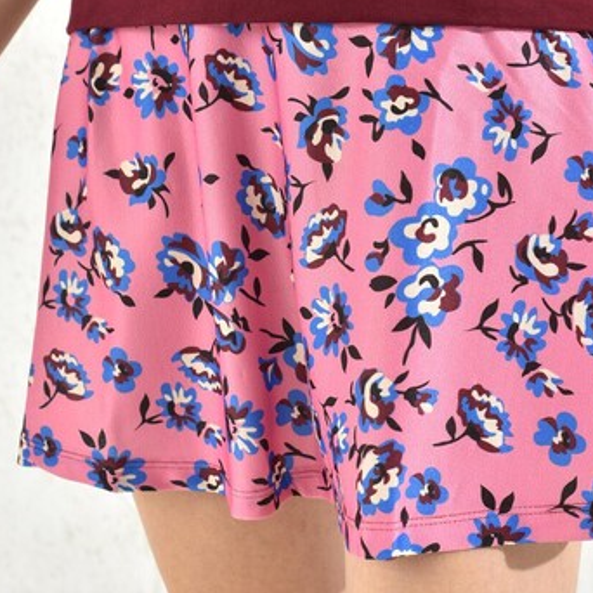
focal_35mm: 82
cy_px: 302
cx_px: 414
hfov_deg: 21.0
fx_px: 1589
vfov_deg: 21.1
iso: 100
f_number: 7.1
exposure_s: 1/160
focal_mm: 44
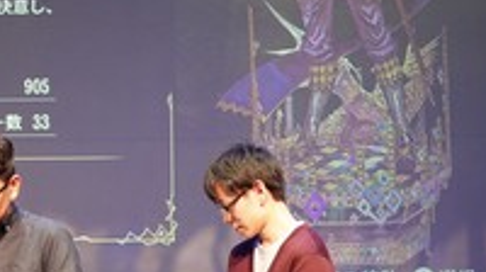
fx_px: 1622
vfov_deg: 9.6
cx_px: 53
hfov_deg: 16.8
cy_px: 40
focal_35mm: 126
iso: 640
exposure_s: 1/60
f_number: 4.5
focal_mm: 47
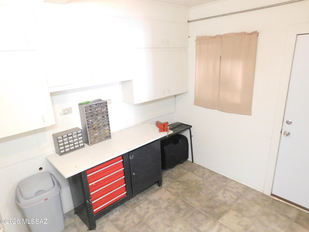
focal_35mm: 23
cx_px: 154
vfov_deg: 58.9
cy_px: 116
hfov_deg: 73.9
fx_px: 205
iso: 800
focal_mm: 4
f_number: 3
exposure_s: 1/15
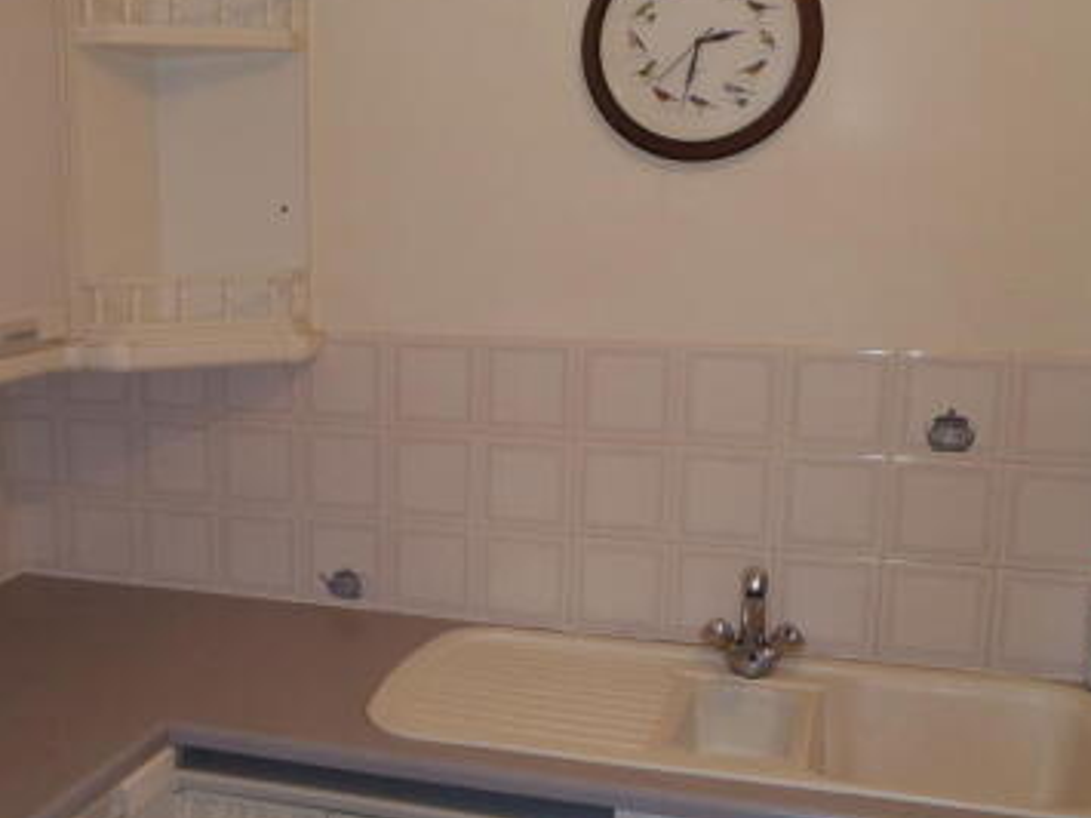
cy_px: 503
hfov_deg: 40.3
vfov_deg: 31.4
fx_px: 1449
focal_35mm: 46
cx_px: 303
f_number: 3.5
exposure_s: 1/30
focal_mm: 5
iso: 100
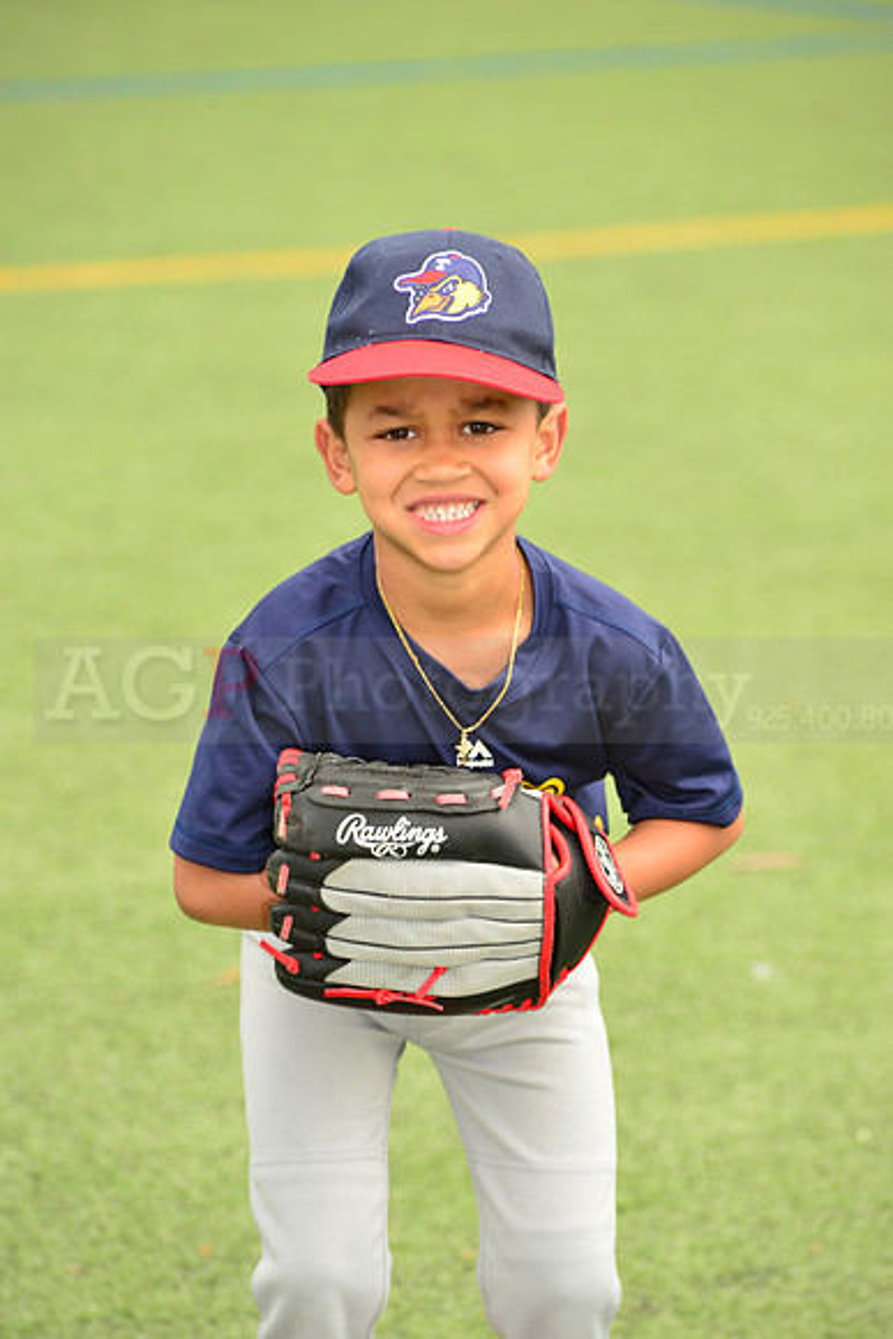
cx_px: 446
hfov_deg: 6.9
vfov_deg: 10.3
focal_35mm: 200
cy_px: 670
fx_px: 7437
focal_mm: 200
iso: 250
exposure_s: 1/200
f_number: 8
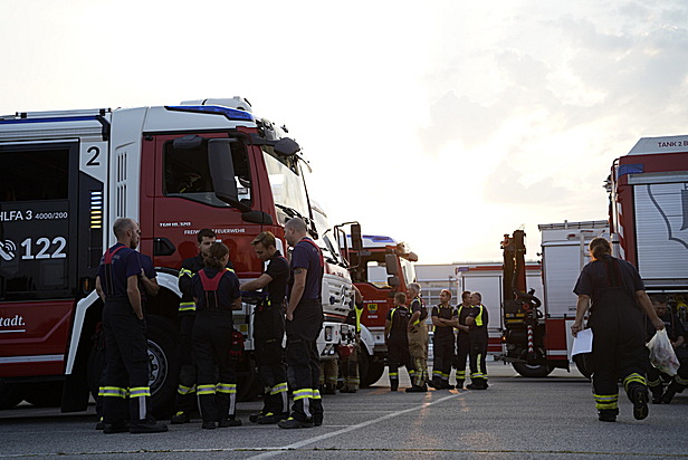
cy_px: 230
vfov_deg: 27.1
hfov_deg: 39.6
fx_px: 956
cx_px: 344
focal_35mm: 50
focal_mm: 50
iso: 160
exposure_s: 1/320
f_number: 3.5
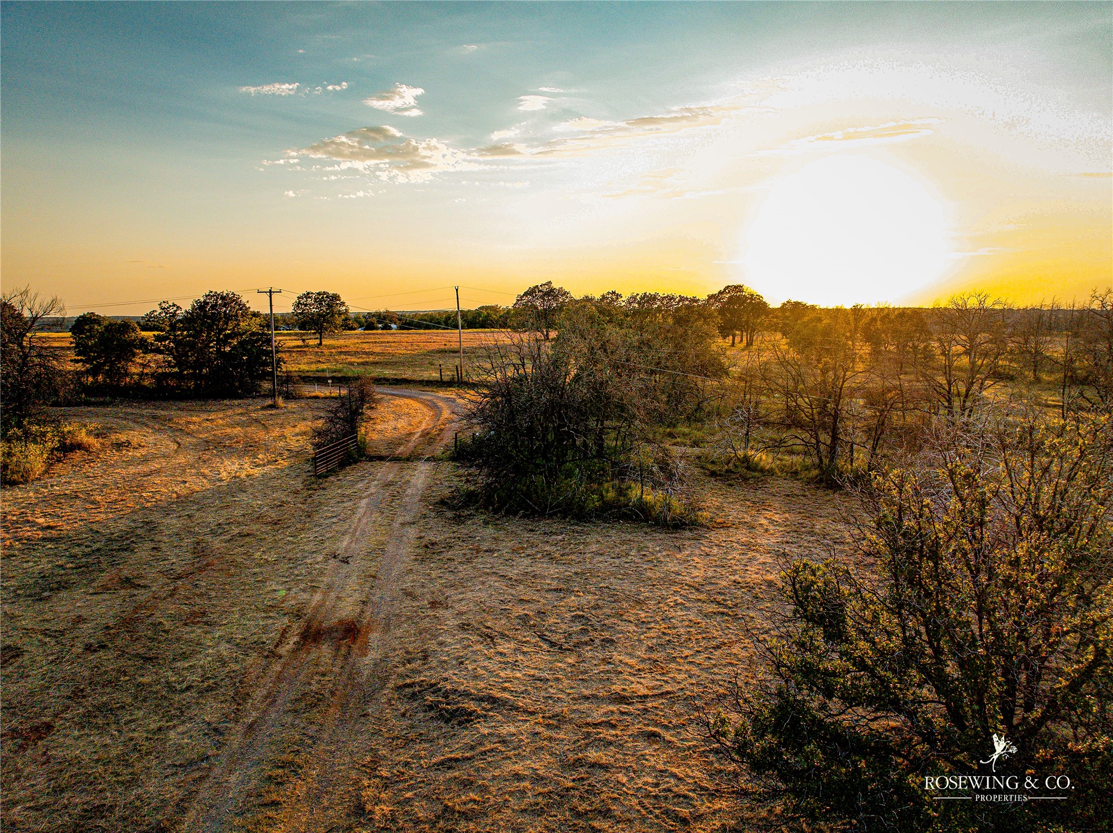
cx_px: 556
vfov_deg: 56.8
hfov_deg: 71.6
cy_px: 416
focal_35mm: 24
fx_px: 771
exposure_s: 1/2000
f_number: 2.8
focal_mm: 12.29
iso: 240
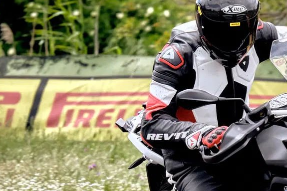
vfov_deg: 2.2
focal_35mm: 626
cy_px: 142
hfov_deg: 3.3
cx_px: 264
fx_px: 4989
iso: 640
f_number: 8
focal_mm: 200
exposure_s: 1/1250
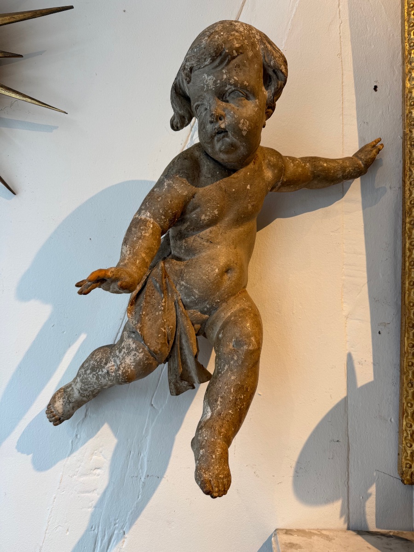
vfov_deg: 71.6
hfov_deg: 56.8
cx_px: 207
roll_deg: -1.4
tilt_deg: +1.5
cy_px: 276
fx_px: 383
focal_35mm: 24
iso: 64
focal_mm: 6.76
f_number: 1.78
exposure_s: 1/100
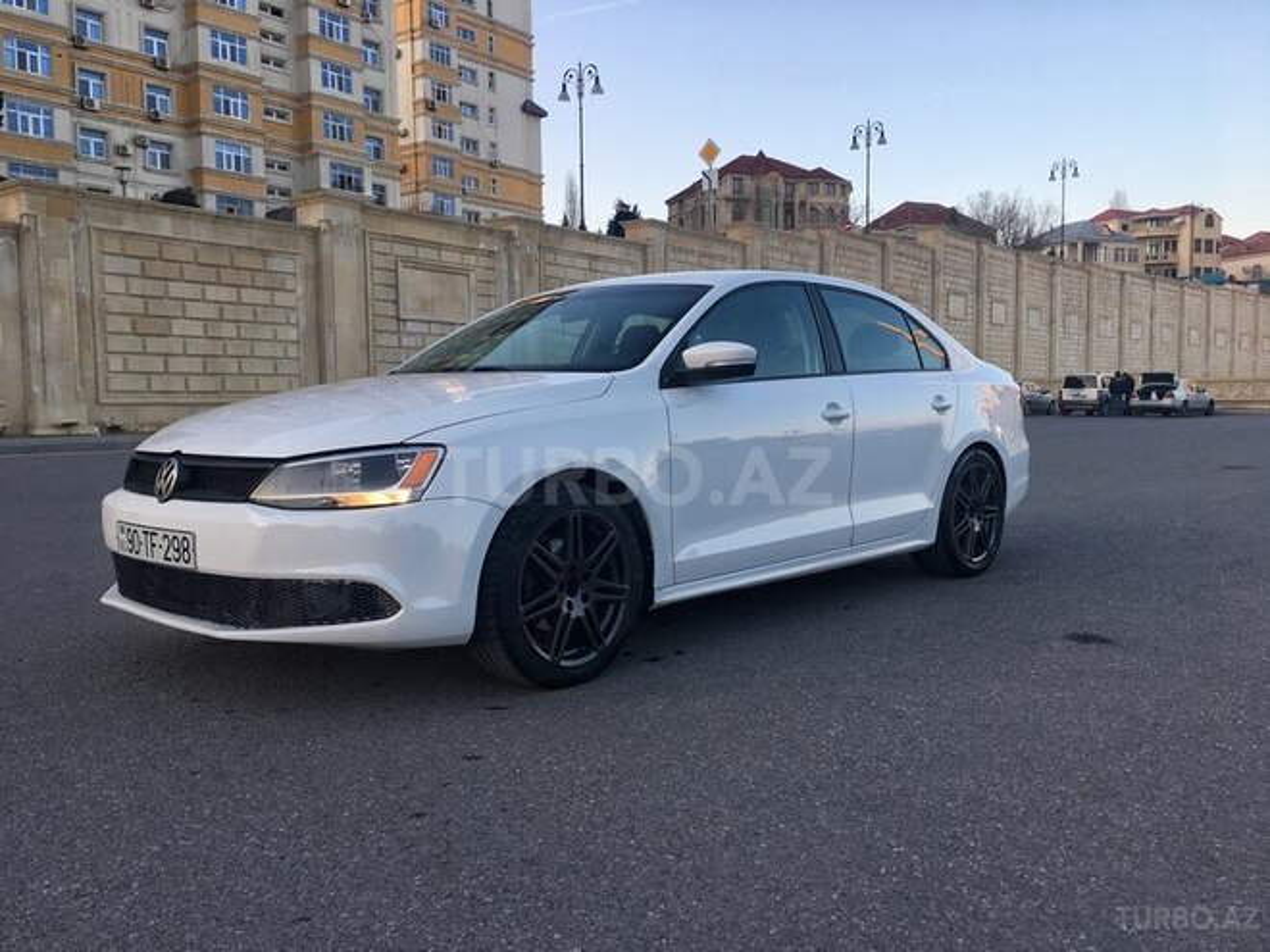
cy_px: 476
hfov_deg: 61.7
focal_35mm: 29
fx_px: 1064
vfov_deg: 48.2
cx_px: 635
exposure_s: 1/241
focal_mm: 4.15
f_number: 2.2
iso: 25
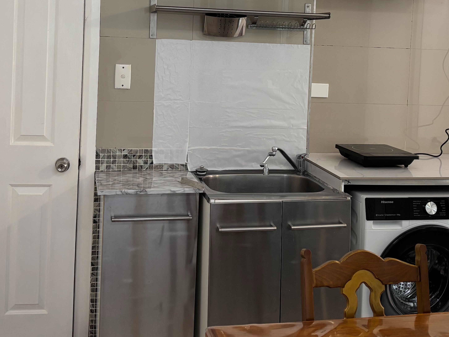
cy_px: 77
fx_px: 662
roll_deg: -1.8
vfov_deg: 28.1
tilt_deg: -2.5
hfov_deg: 37.5
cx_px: 224
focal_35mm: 51
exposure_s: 1/100
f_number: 1.6
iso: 100
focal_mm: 5.96
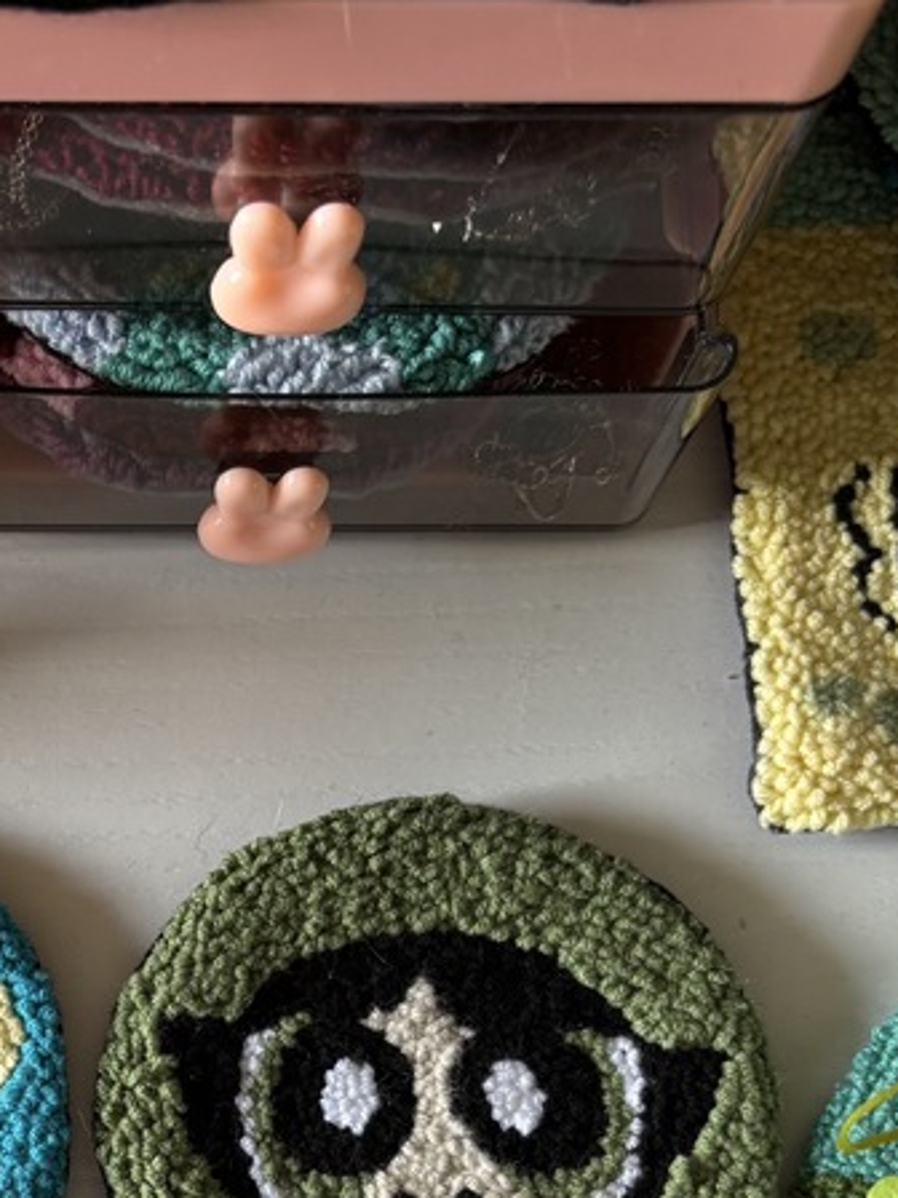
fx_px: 2006
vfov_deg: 31.8
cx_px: 59
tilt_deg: -77.6
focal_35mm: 58
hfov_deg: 24.4
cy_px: 1054
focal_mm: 5.96
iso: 160
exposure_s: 1/60
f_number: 1.6
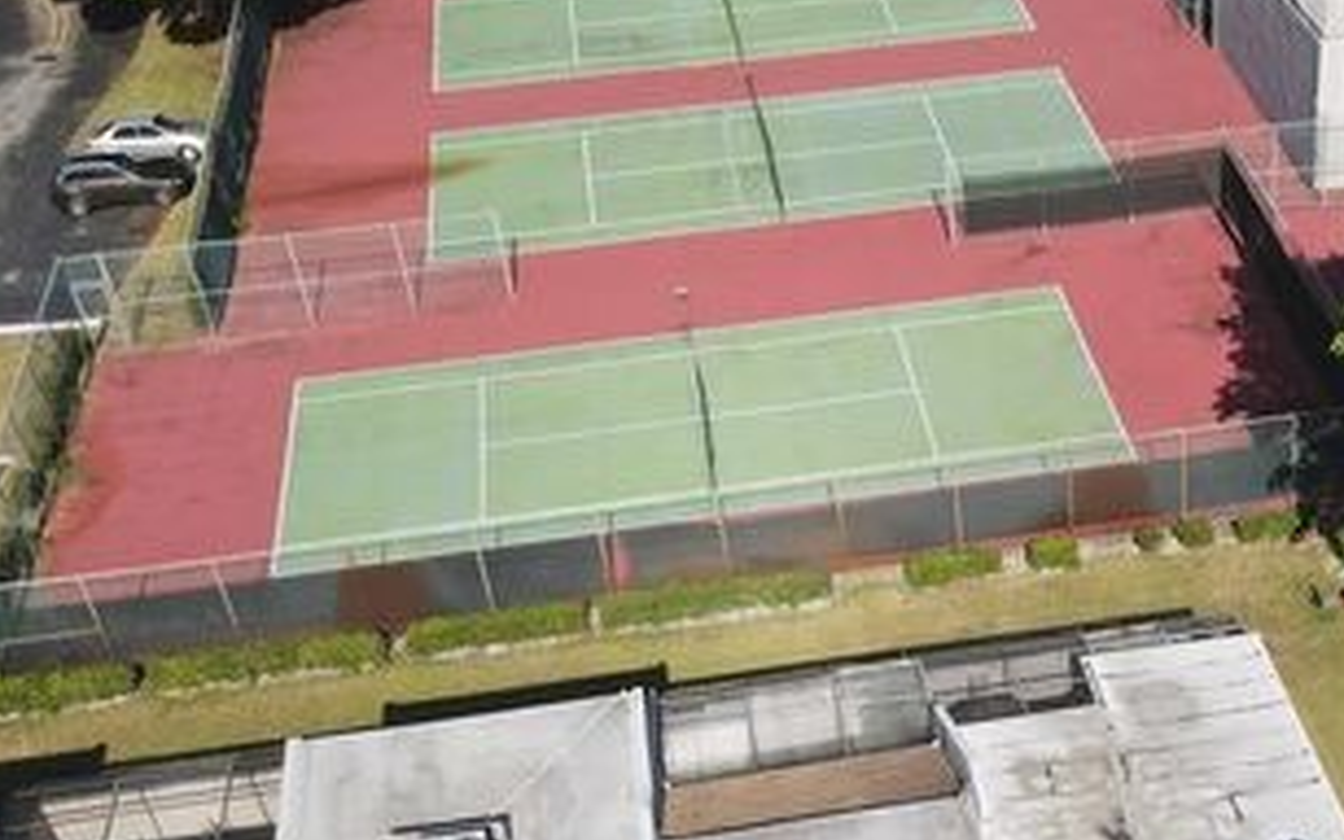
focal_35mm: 53
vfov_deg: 23.2
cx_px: 1108
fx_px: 1942
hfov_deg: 36.6
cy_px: 888
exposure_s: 1/640
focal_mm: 4.5
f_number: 2.8
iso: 100
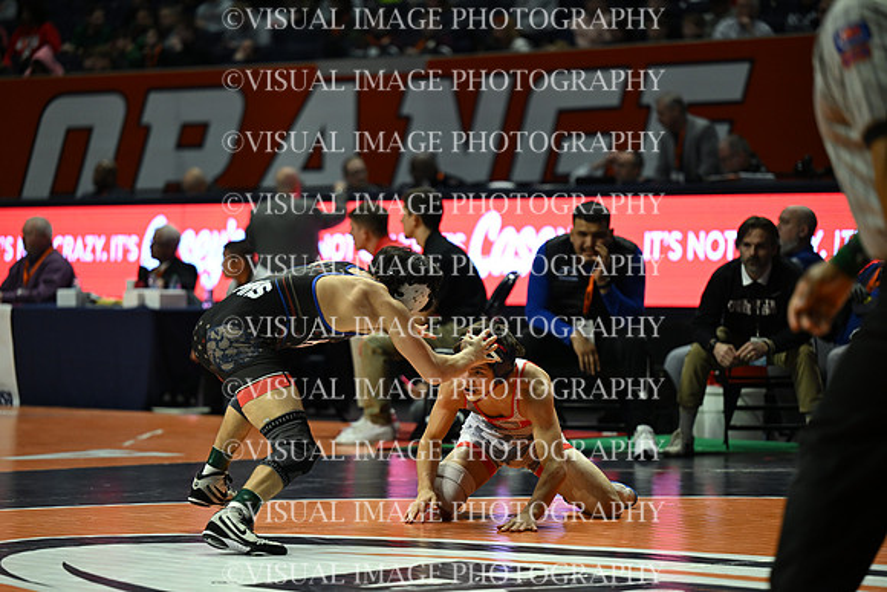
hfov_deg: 14.7
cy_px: 296
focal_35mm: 140
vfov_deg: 9.8
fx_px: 3450
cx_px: 444
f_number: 2.8
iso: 1800
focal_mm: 140
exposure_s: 1/1000
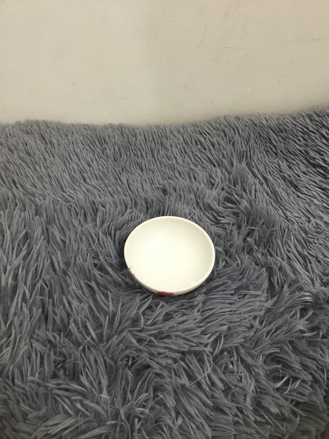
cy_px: 220
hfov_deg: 45.4
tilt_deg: -49.9
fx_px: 393
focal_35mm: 31
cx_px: 164
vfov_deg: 58.4
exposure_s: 1/33
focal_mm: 3.3
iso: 125
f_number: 2.4
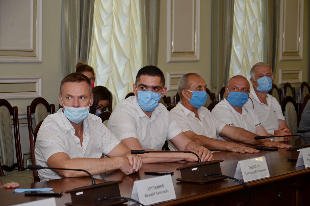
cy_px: 103
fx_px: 967
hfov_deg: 18.2
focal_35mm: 112
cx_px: 155
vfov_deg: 12.1
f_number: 5.3
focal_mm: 75
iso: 800
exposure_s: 1/250
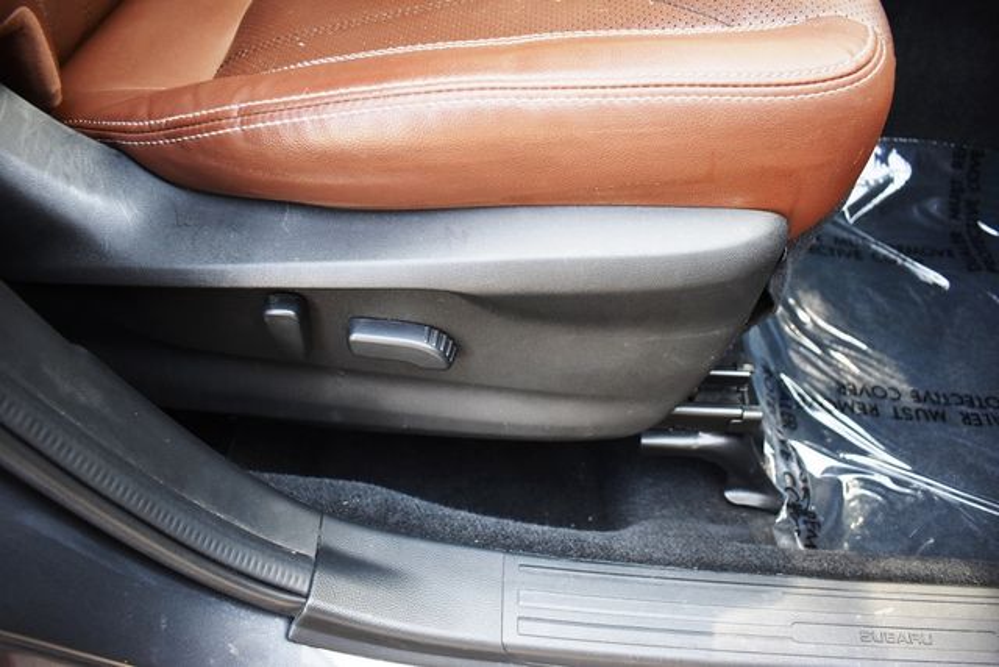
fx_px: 749
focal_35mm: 27
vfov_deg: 48.0
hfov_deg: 67.4
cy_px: 334
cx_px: 500
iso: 800
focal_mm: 18
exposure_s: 1/200
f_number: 3.5
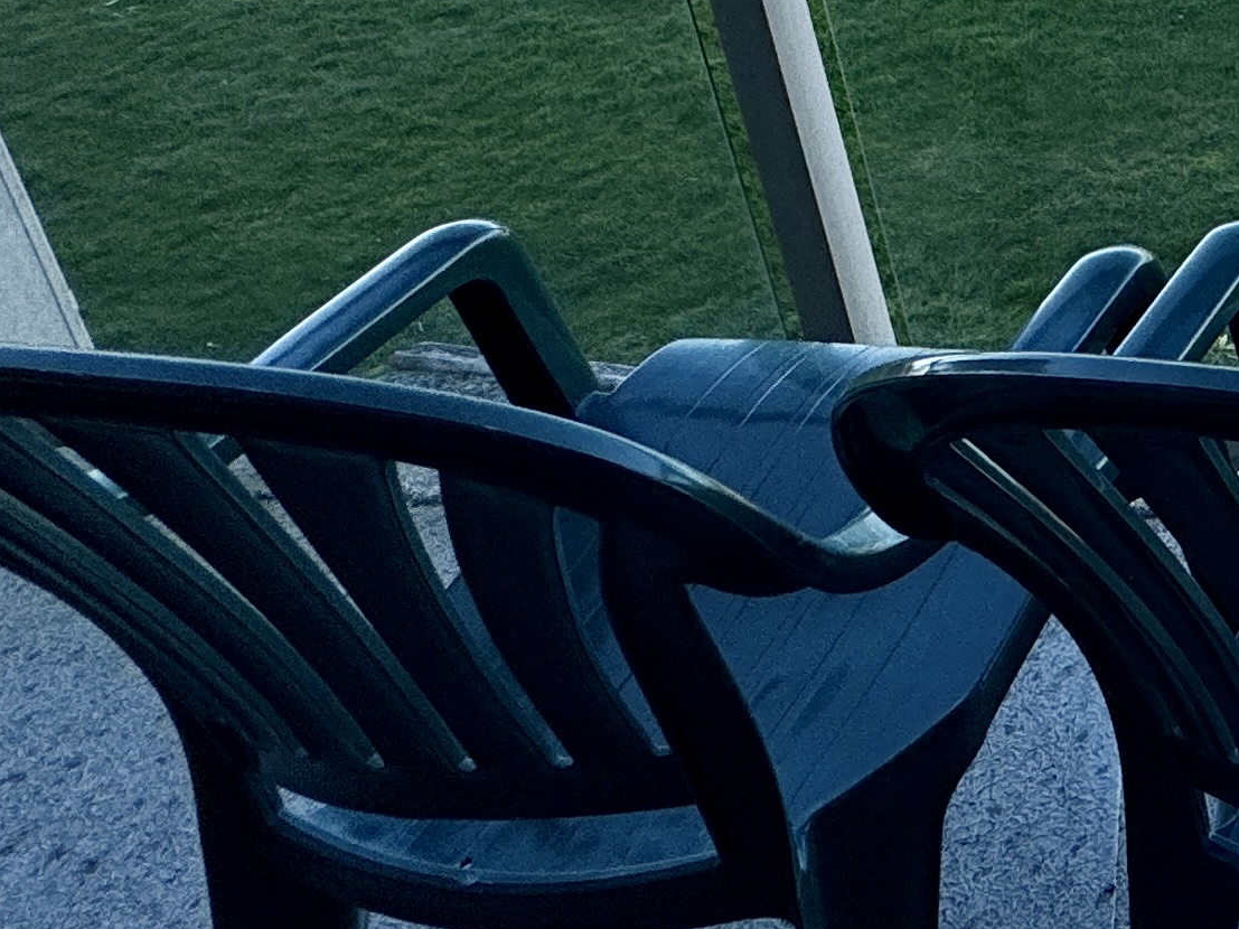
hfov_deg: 25.9
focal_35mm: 51
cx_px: 1924
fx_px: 1825
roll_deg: +1.4
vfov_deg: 23.5
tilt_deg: -18.8
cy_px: -419
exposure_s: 1/821
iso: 50
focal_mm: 2.22
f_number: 2.2
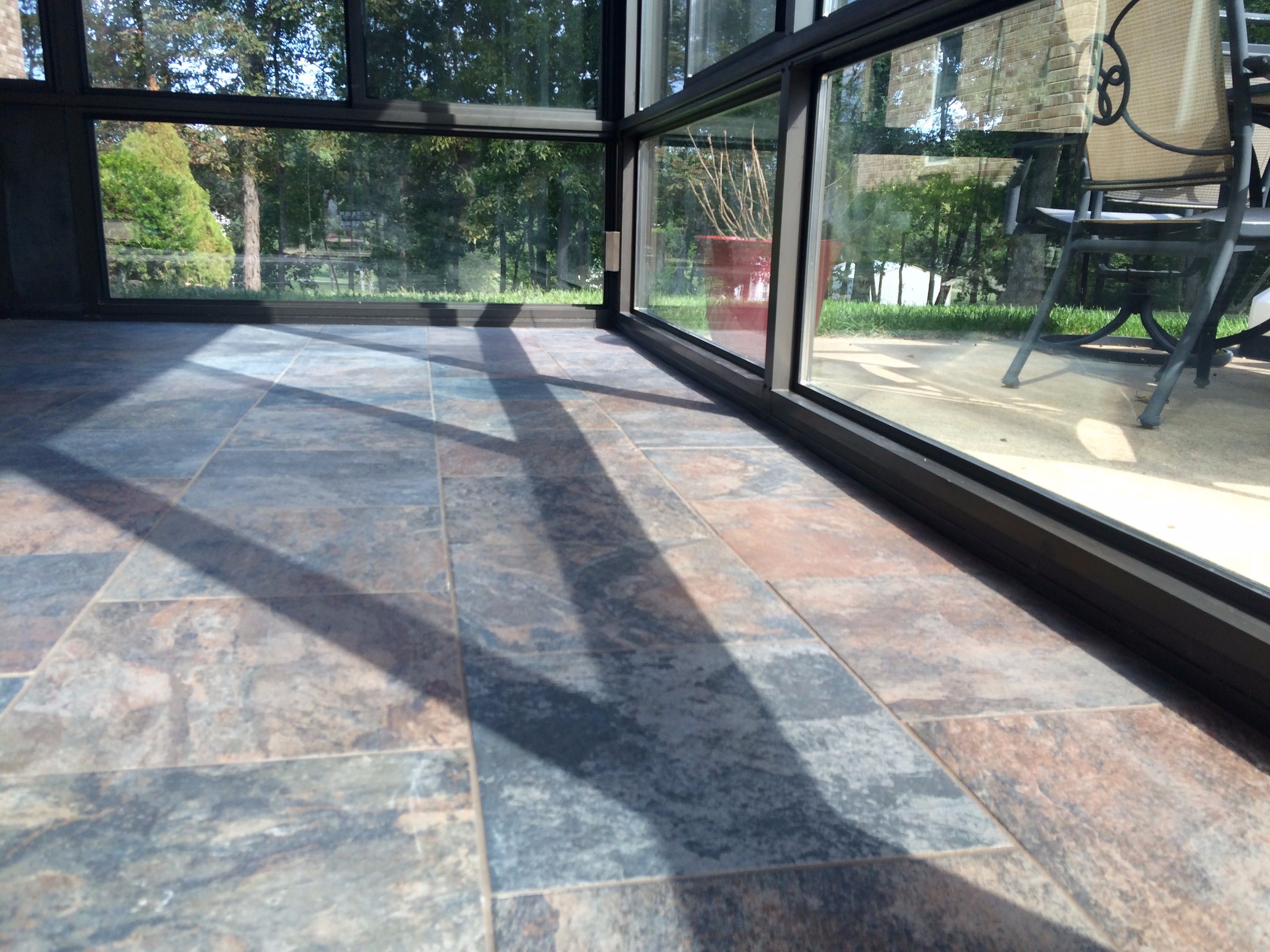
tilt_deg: -14.3
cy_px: 476
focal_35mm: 29
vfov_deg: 48.2
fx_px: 1064
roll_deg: -1.4
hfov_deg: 61.7
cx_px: 635
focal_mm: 4.15
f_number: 2.2
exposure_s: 1/241
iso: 32
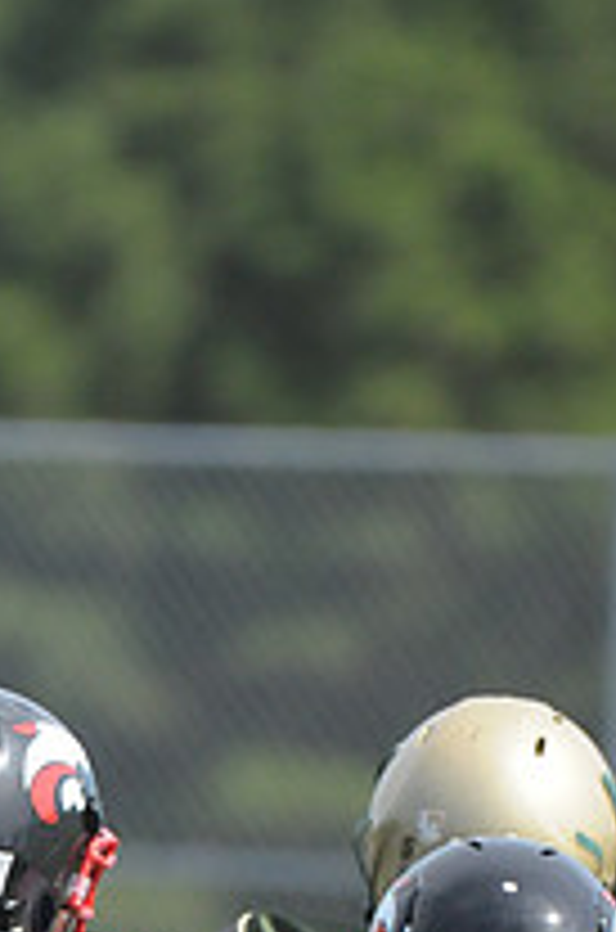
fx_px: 27136
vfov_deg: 2.0
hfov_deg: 1.3
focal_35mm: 1052
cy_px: 1261
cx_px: 339
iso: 1600
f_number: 4
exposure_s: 1/8000
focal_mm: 250
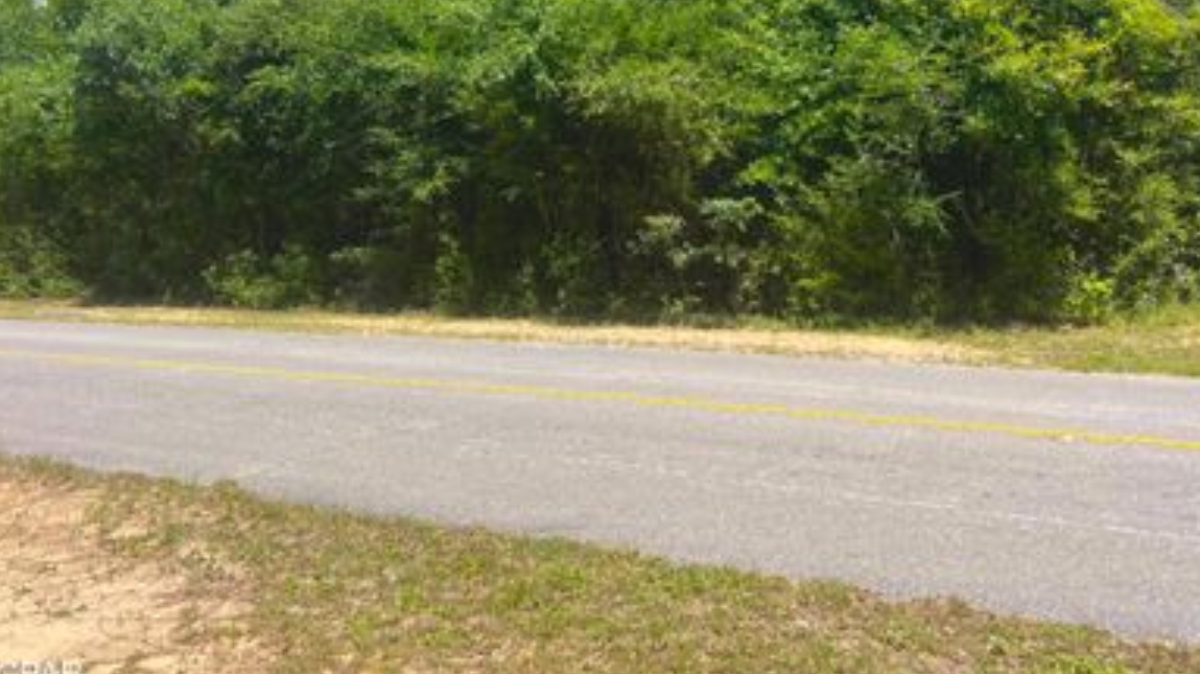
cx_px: 667
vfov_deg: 31.2
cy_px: 140
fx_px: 1177
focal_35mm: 37
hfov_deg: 53.9
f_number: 1.5
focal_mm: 5.7
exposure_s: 1/2632
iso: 50
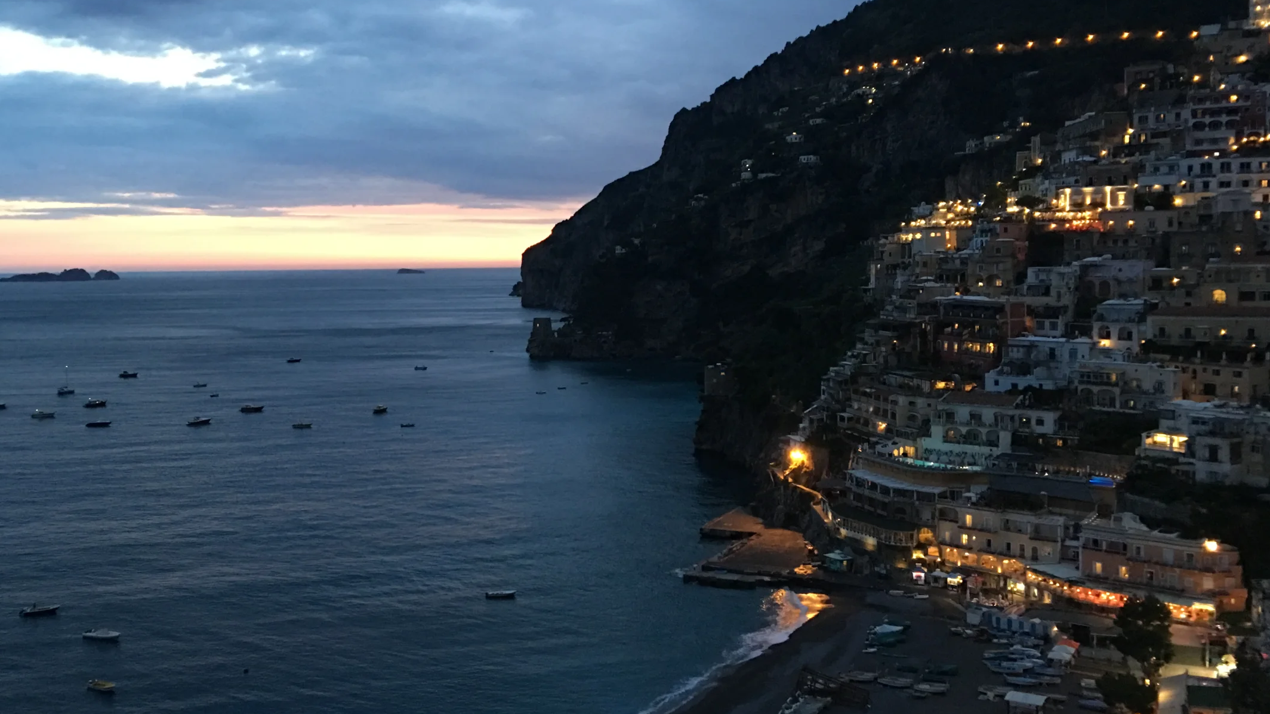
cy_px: 307
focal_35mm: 38
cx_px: 518
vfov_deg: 31.1
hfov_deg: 52.5
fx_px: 1280
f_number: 2.2
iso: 125
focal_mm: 4.15
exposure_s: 1/8
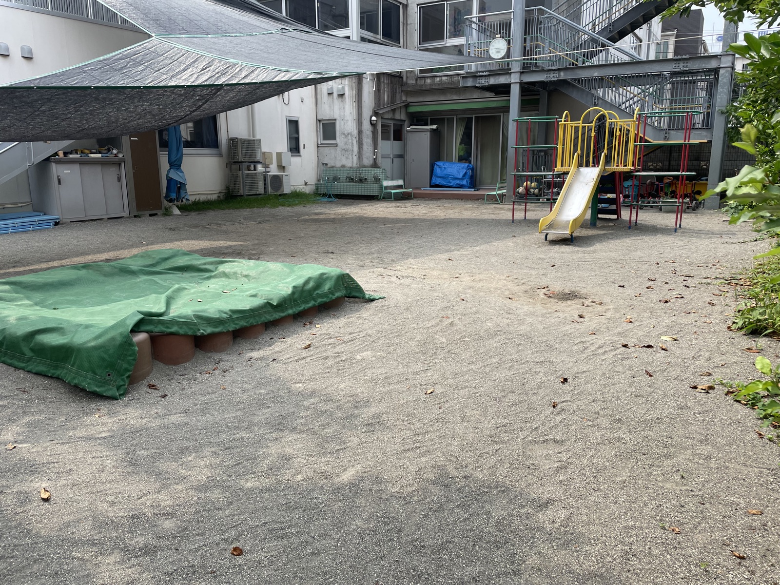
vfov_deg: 53.1
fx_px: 586
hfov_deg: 67.3
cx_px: 390
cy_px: 292
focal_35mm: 26
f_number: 1.6
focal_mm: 4.2
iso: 32
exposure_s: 1/1825
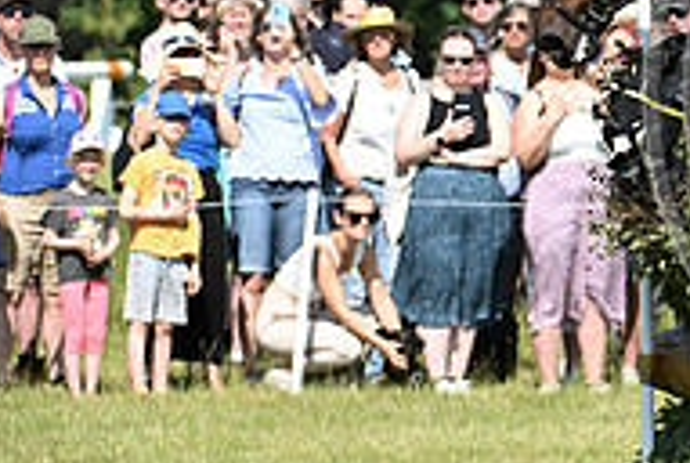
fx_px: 11633
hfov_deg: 3.4
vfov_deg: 2.3
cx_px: 975
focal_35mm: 606
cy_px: 42
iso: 360
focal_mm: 200
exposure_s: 1/1250
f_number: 5.6
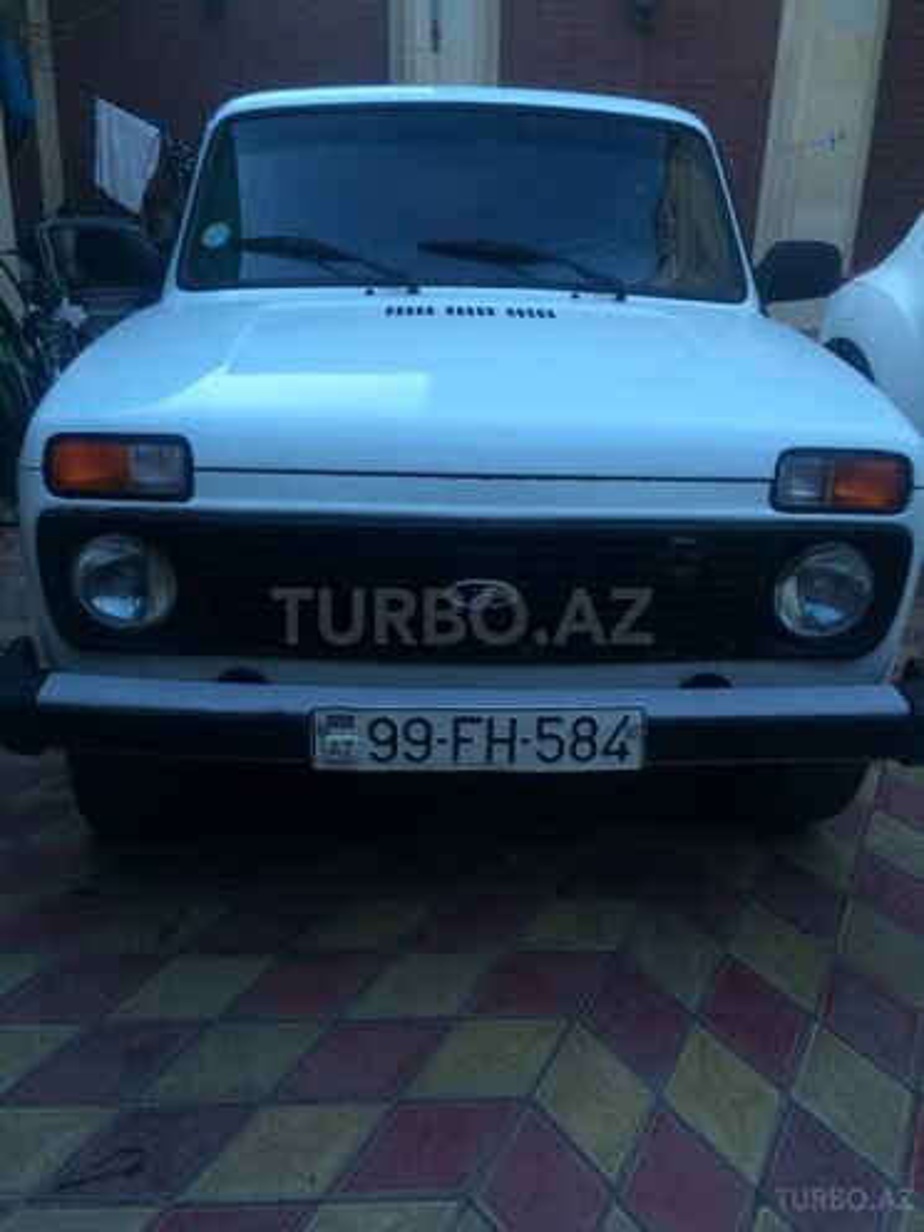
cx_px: 462
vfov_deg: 61.7
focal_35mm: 29
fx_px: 1032
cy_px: 616
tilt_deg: -19.2
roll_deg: -1.9
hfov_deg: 48.2
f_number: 2.2
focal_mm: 4.15
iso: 125
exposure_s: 1/33
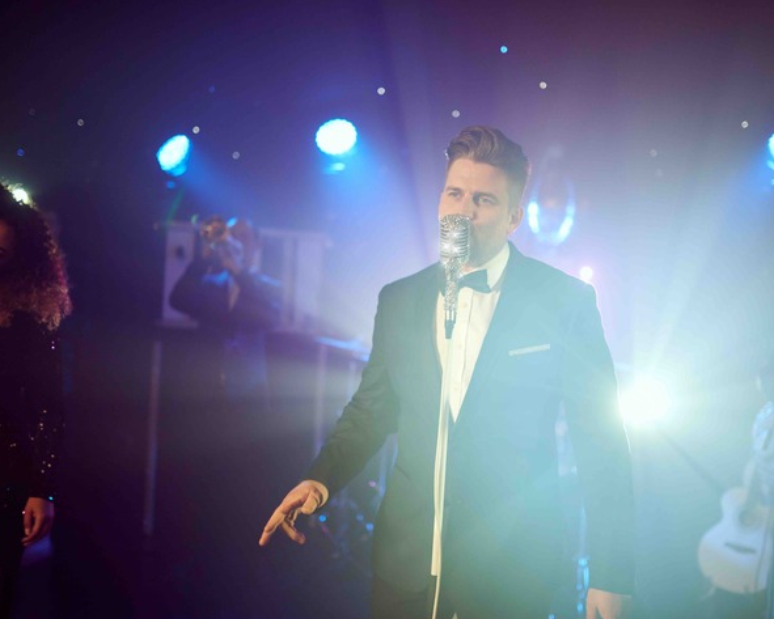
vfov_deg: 37.3
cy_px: 309
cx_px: 414
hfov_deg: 45.8
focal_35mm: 40
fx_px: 916
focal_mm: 35
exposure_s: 1/320
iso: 1000
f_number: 1.4
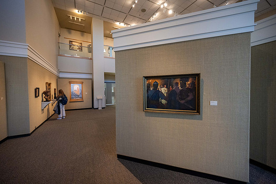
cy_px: 92
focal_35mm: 14
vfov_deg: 81.2
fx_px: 107
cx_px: 138
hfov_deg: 104.2
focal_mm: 14
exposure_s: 1/200
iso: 6400
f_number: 4
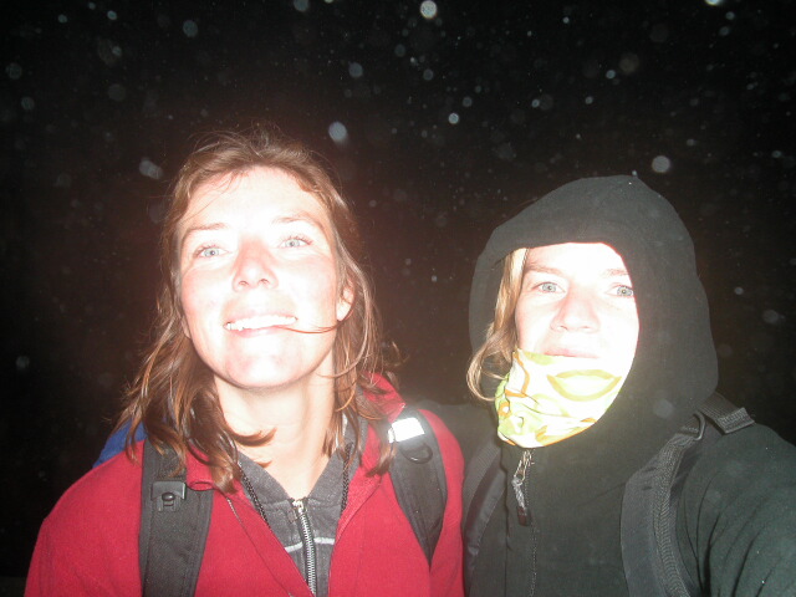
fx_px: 644
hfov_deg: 63.4
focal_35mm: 28
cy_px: 298
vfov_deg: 49.7
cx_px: 398
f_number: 5.6
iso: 125
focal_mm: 7.1
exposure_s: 1/60
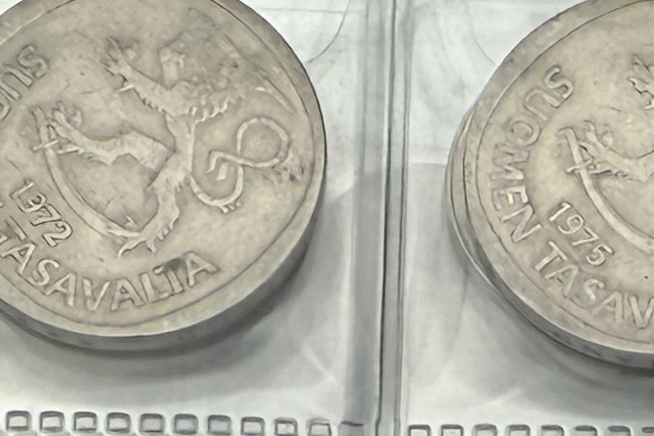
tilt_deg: -80.2
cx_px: 743
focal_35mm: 151
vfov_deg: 8.0
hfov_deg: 13.3
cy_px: 1241
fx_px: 2742
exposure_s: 1/351
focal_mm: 2.22
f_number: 2.2
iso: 40
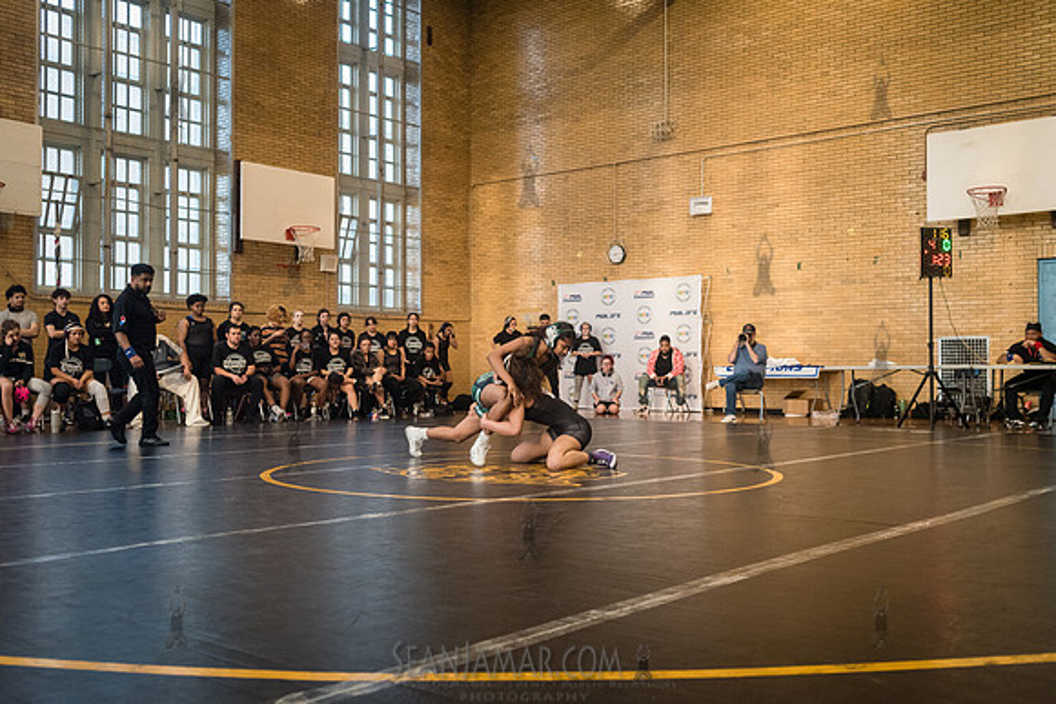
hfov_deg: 53.4
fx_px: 1050
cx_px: 528
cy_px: 352
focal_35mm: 36
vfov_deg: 37.1
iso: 4000
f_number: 4
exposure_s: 1/320
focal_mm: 35
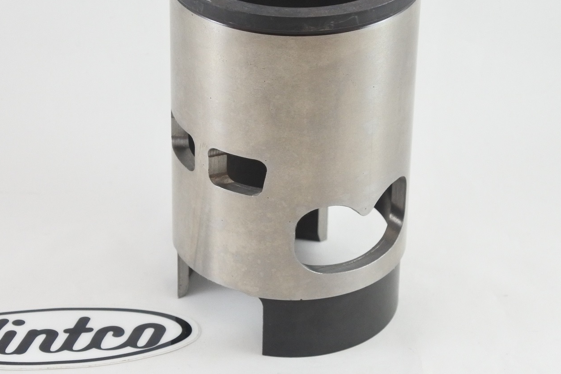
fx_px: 1496
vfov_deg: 14.2
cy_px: 137
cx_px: 259
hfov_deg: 21.2
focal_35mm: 96
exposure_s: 1/125
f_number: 5
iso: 720
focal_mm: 23.6
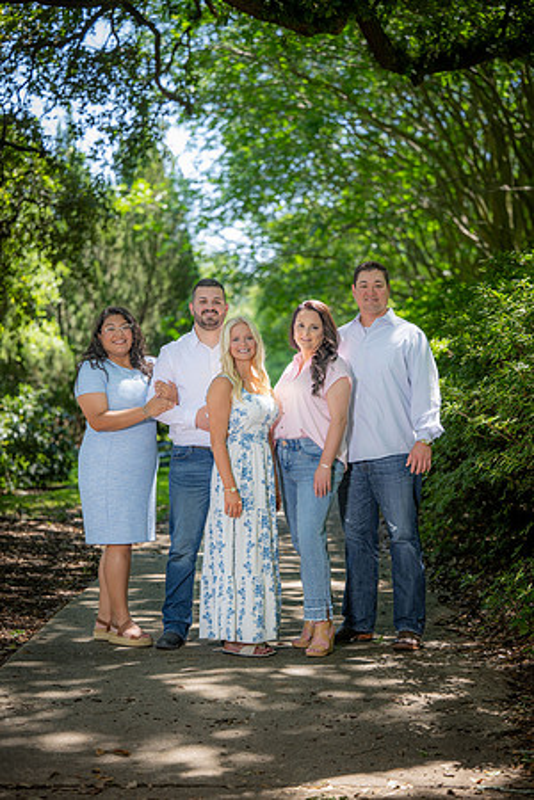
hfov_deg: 15.7
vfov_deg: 23.4
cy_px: 400
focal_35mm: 87
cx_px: 267
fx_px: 1936
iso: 100
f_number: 2.8
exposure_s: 1/200
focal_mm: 87
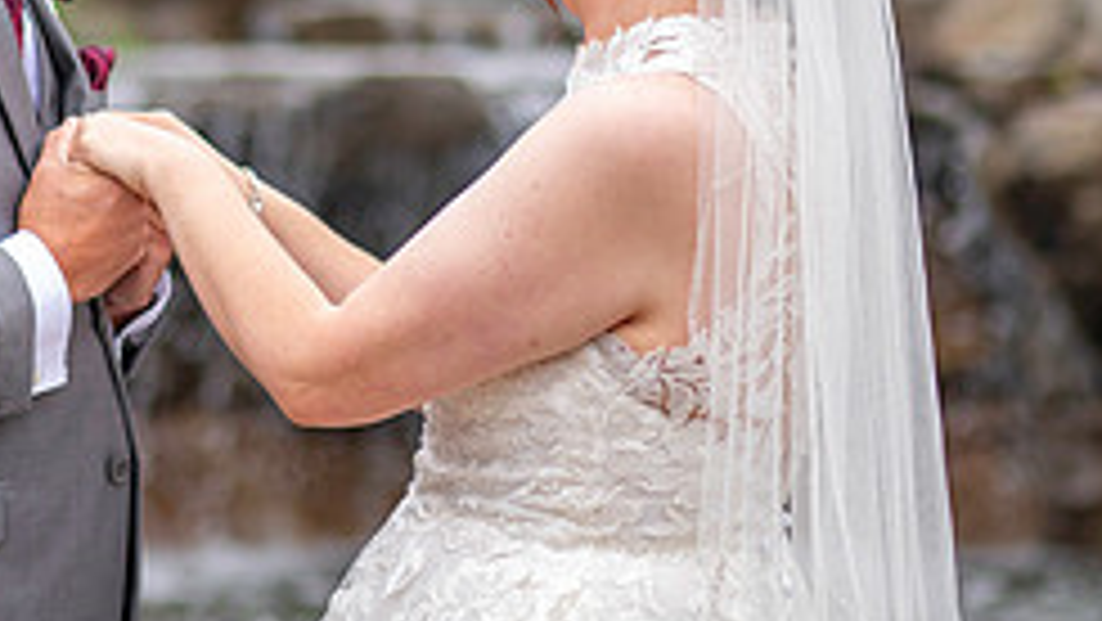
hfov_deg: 10.2
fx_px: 6168
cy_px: 99
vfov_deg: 5.8
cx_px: 337
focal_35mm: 211
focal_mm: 85
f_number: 2.2
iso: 640
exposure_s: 1/3200
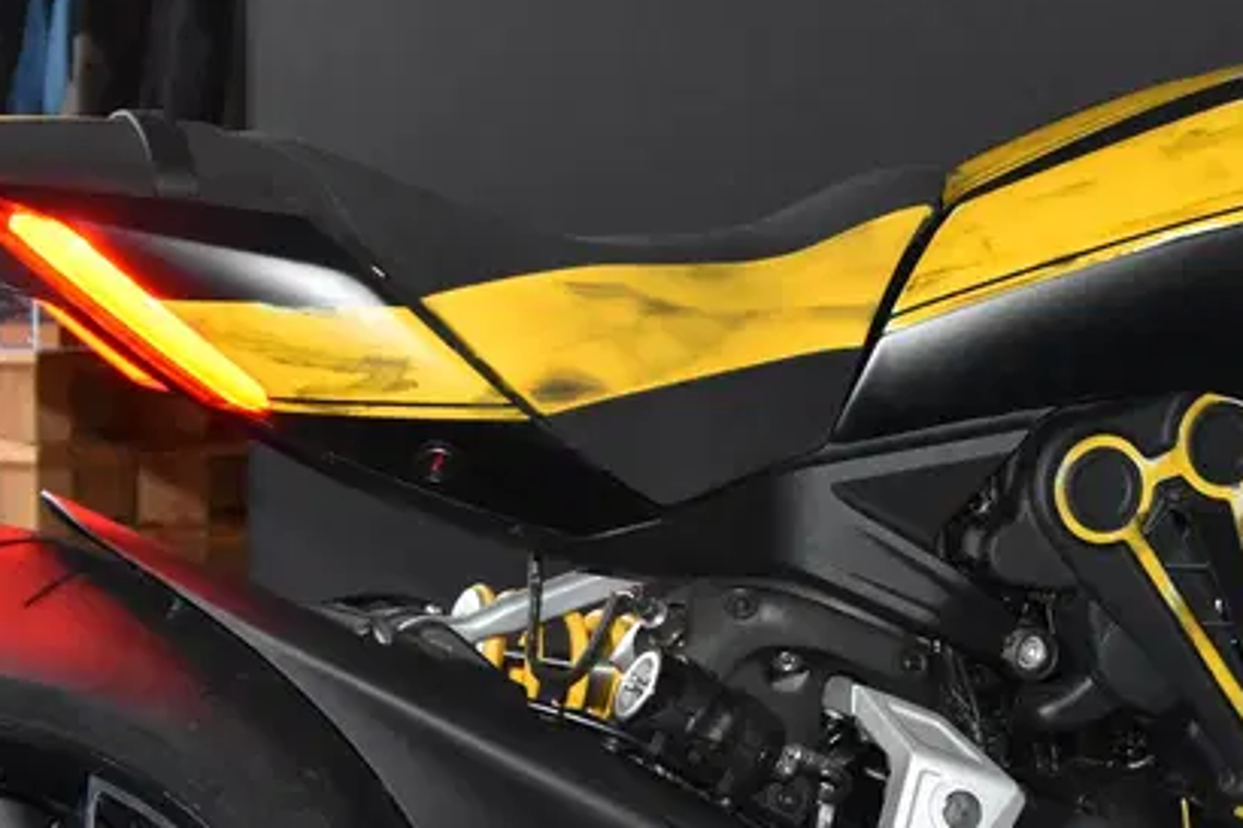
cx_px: 891
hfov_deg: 25.5
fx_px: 2726
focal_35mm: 79
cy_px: 513
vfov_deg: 17.2
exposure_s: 1/60
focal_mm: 18
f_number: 3.5
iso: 4500
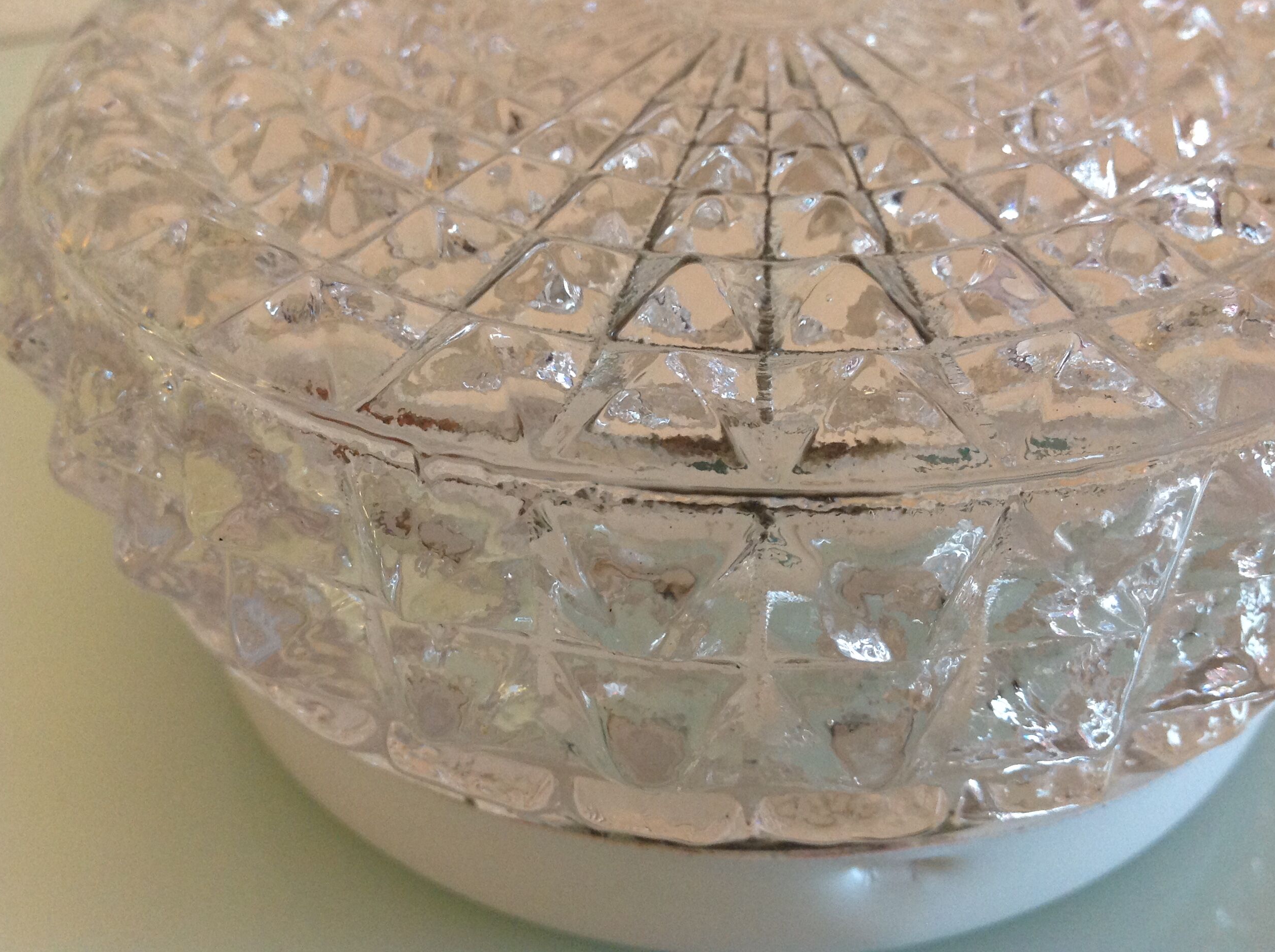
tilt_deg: -40.4
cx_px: 645
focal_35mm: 36
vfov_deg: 39.6
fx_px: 1324
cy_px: 464
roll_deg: +2.1
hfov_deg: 51.4
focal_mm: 4.28
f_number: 2.4
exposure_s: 1/15
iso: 200
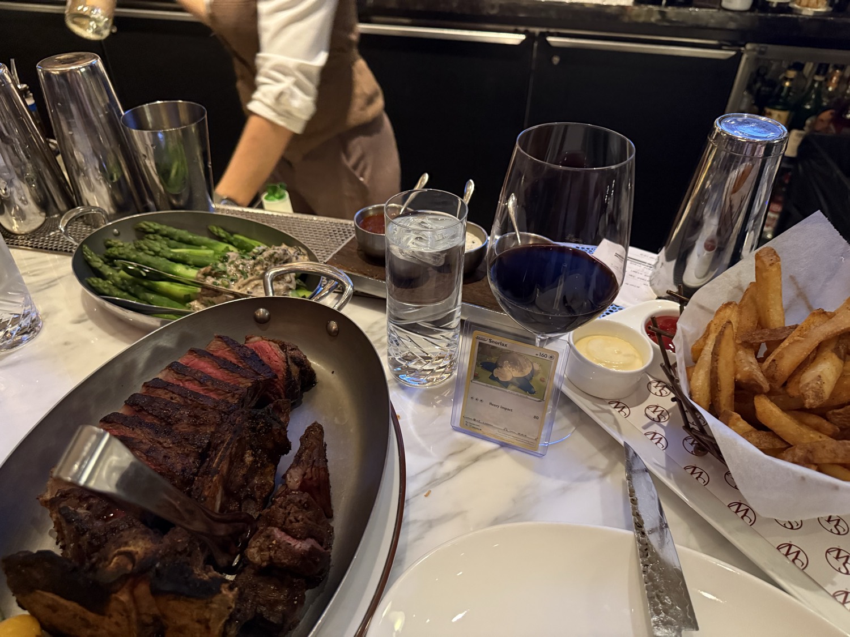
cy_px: 318
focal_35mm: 24
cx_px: 425
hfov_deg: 71.6
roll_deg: -0.3
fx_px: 589
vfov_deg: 56.8
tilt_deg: -37.7
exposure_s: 1/37
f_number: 1.78
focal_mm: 6.76
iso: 1000
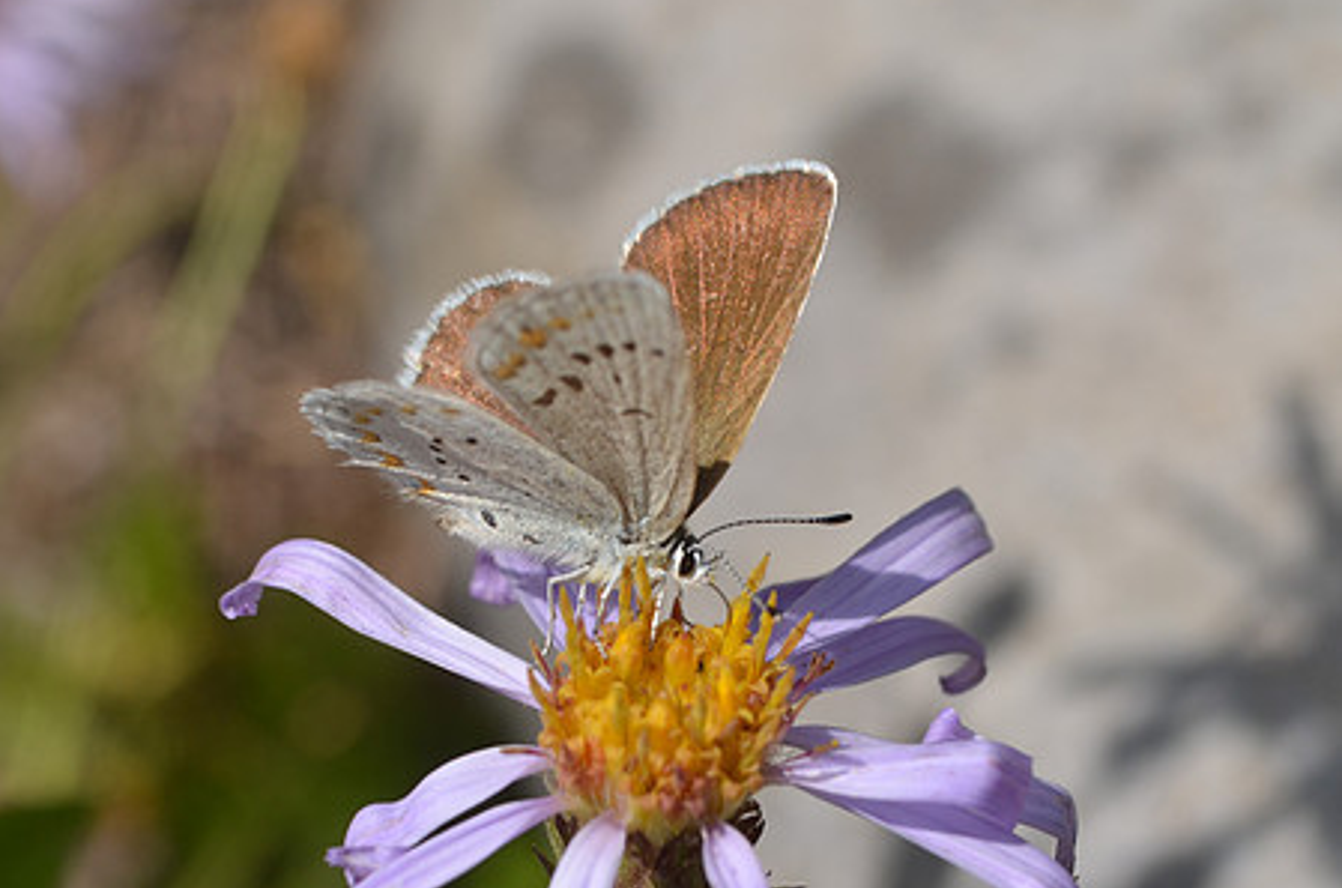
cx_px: 481
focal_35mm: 107
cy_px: 484
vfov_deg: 12.8
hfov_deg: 19.2
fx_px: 3966
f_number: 10
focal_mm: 55
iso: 200
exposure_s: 1/400
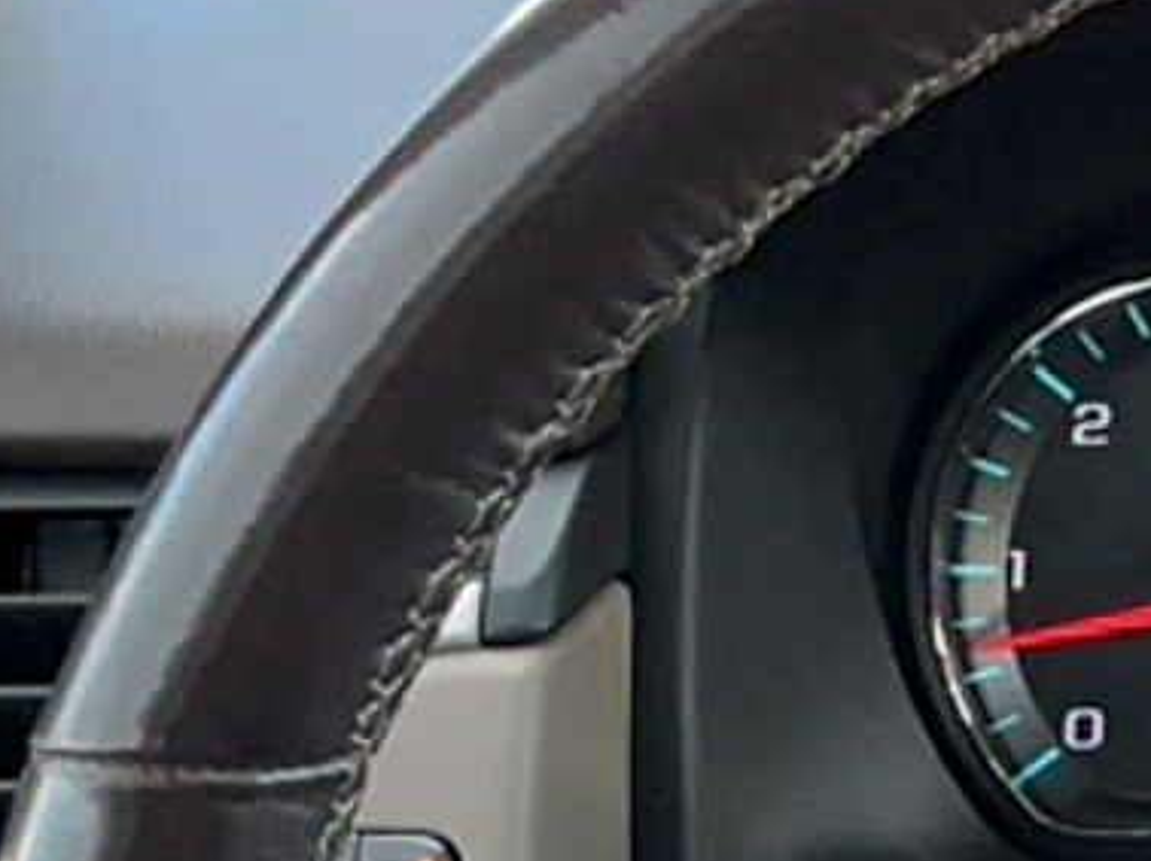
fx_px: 4220
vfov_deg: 11.1
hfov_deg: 14.4
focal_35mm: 127
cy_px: 1396
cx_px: 1766
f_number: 1.8
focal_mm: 3
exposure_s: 1/120
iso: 64
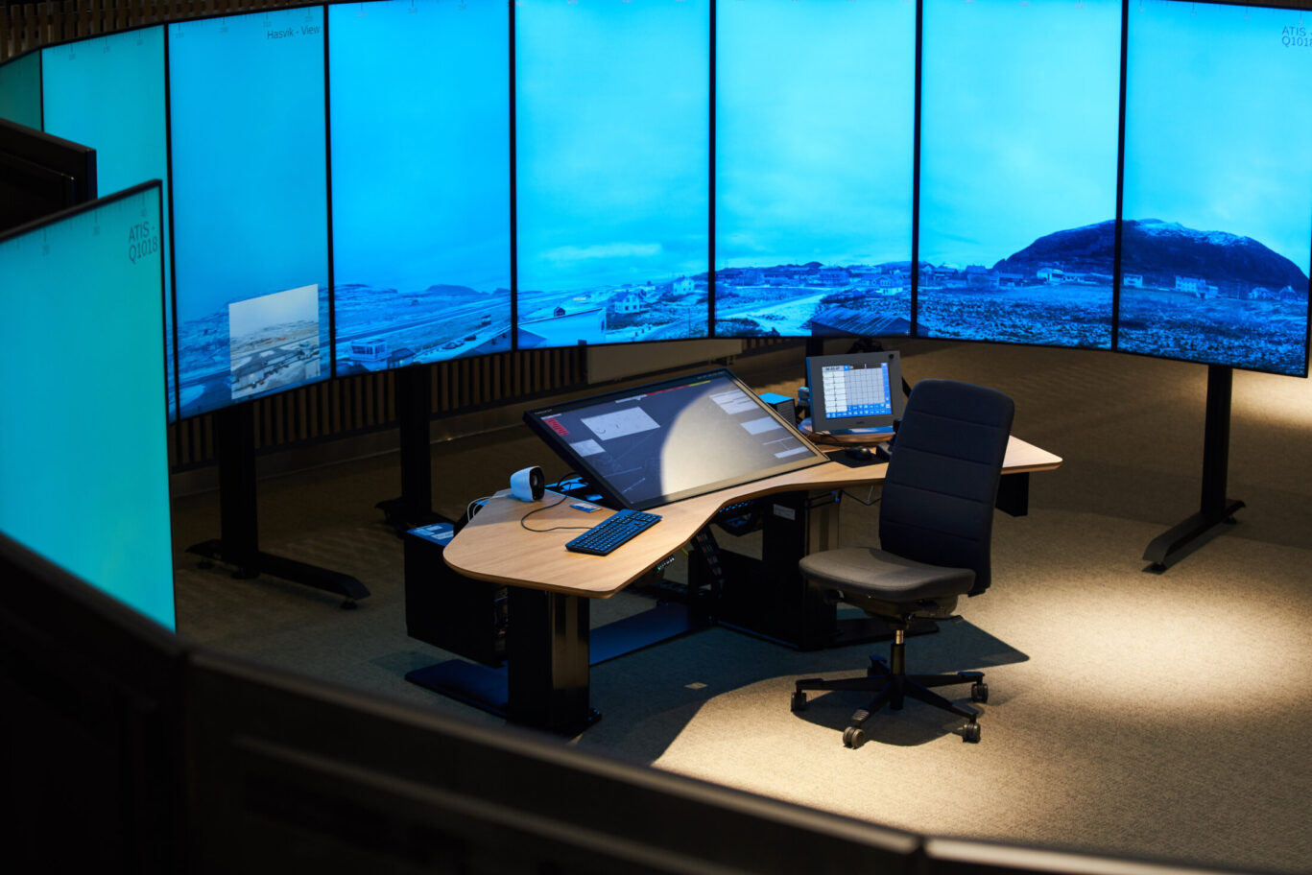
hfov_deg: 28.8
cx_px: 656
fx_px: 2551
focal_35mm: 70
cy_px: 438
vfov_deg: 19.5
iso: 800
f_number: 4
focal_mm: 70
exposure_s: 1/100
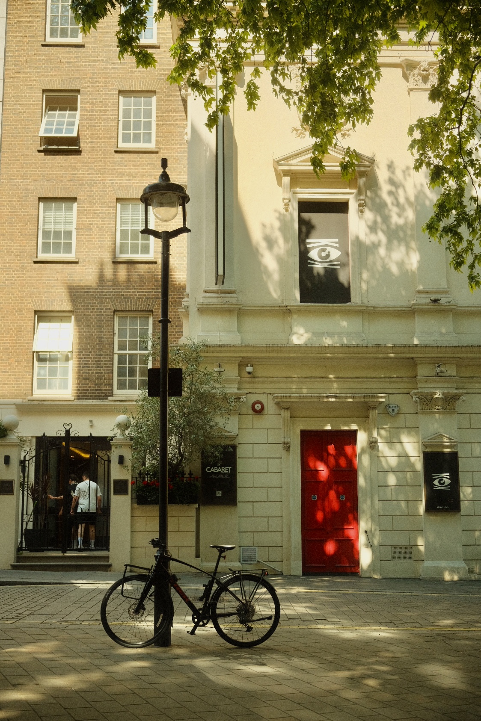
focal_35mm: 41
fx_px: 822
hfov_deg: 32.6
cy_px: 360
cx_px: 240
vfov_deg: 47.4
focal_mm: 27
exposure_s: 1/2200
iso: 640
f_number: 2.8
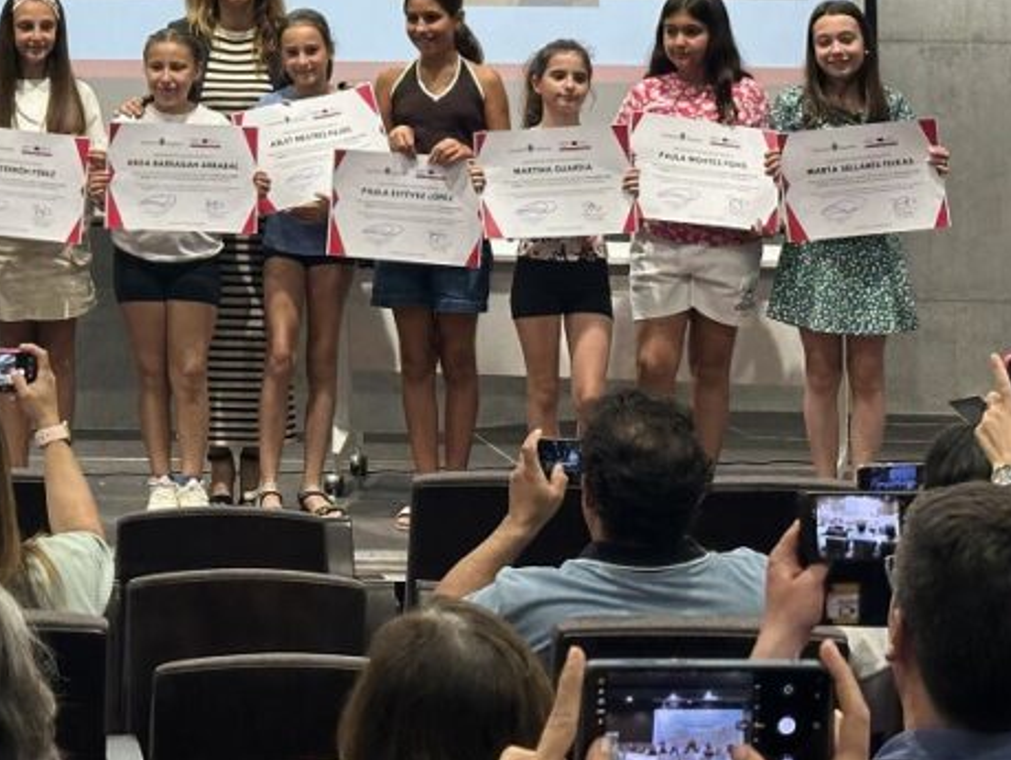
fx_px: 3128
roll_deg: +0.2
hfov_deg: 18.0
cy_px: -82
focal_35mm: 107
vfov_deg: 13.6
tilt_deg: +3.1
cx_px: 35
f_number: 1.78
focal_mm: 6.86
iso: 64
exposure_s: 1/100
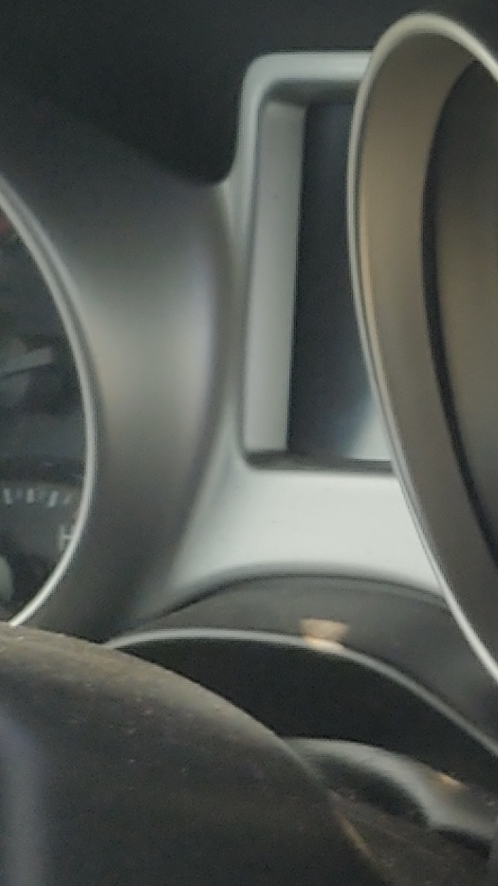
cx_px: 1735
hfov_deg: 3.8
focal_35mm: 308
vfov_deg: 7.0
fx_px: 7234
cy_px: 554
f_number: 2.2
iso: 100
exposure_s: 1/246
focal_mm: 6.26
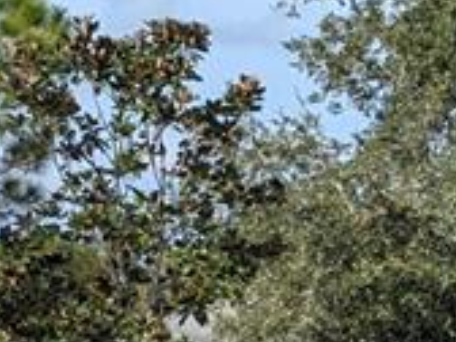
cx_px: 1303
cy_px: 385
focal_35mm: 146
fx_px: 1923
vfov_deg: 10.0
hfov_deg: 10.3
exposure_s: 1/2137
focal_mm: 6.81
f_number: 1.85
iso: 50
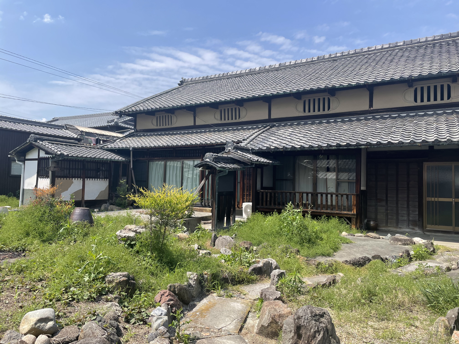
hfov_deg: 67.3
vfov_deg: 53.1
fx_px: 345
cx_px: 230
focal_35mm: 26
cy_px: 172
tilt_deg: +2.4
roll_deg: -1.2
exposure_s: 1/1825
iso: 50
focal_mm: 4.2
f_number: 1.6
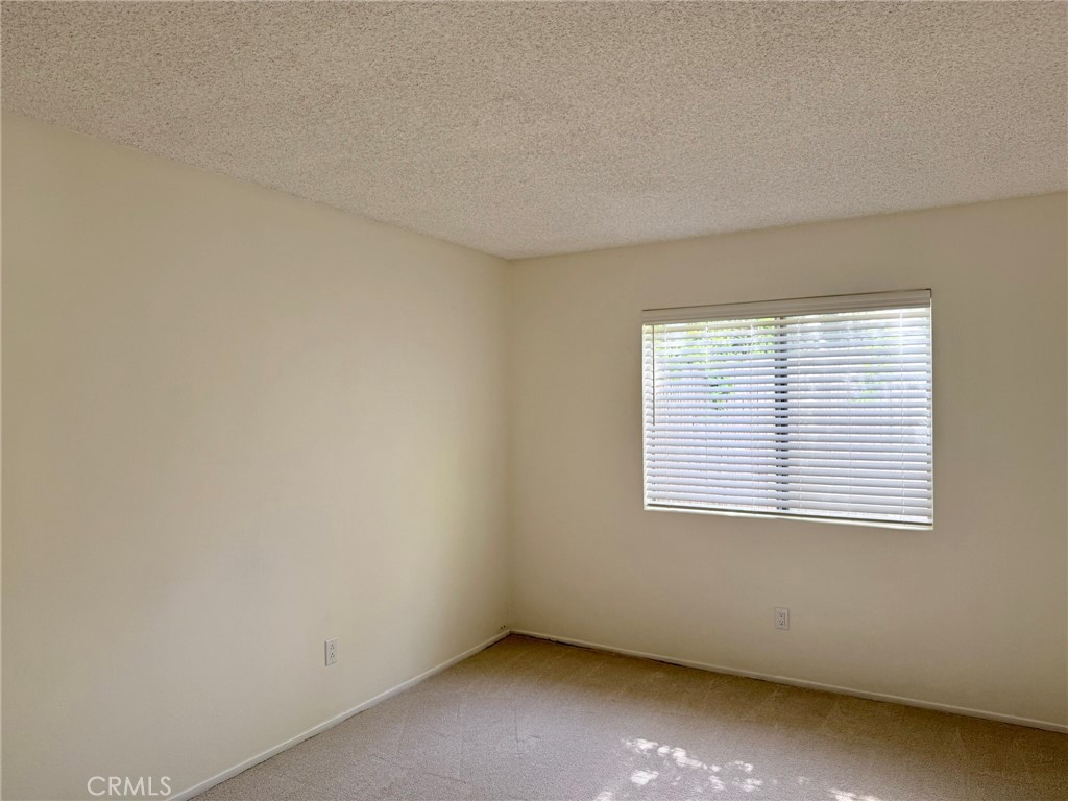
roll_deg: +0.4
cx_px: 534
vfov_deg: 56.8
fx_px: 740
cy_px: 400
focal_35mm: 24
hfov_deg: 71.6
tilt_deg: +0.9
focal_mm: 6.76
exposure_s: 1/171
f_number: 1.78
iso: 100
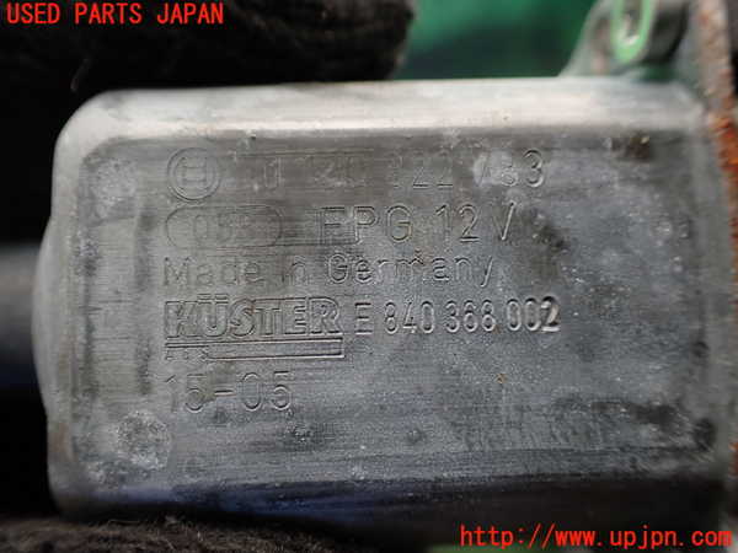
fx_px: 640
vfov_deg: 46.8
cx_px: 369
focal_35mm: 30
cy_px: 276
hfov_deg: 60.0
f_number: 2.3
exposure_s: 1/125
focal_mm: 5.4
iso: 125
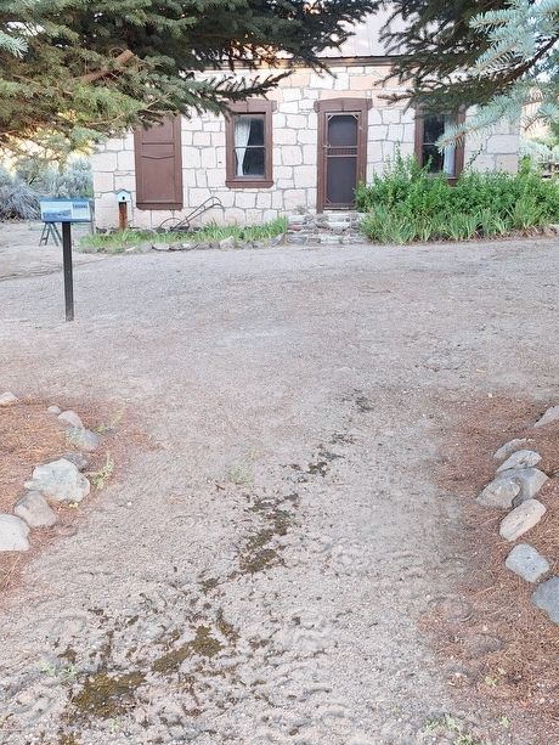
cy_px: 290
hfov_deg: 46.8
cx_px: 259
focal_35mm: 30
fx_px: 646
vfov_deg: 59.4
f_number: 1.8
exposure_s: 1/60
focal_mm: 5.54
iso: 40
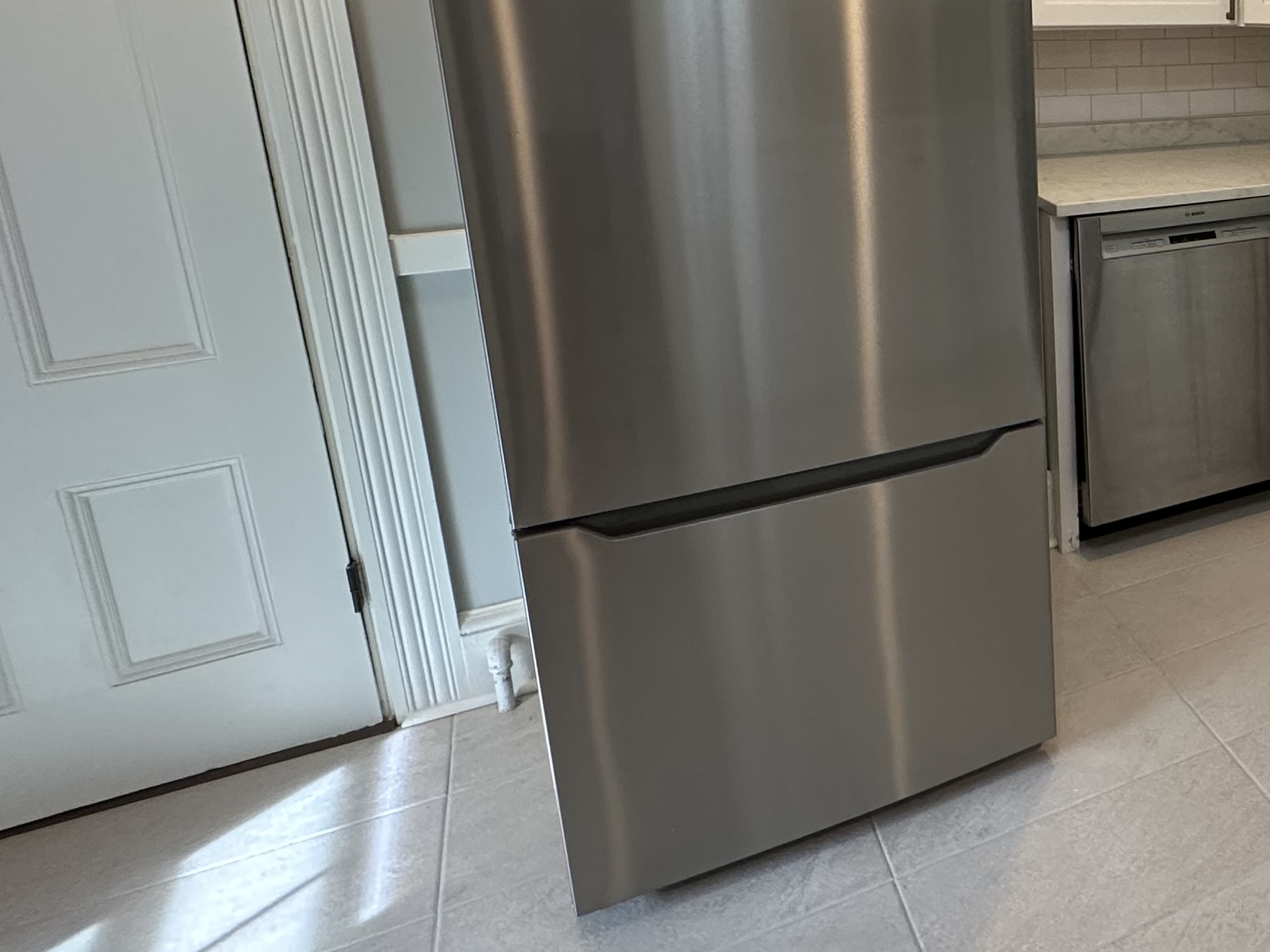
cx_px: 1335
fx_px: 1174
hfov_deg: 45.5
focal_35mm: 32
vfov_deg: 42.7
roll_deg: -0.7
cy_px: 233
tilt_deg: -14.3
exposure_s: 1/120
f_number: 2.2
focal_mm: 2.22
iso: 250
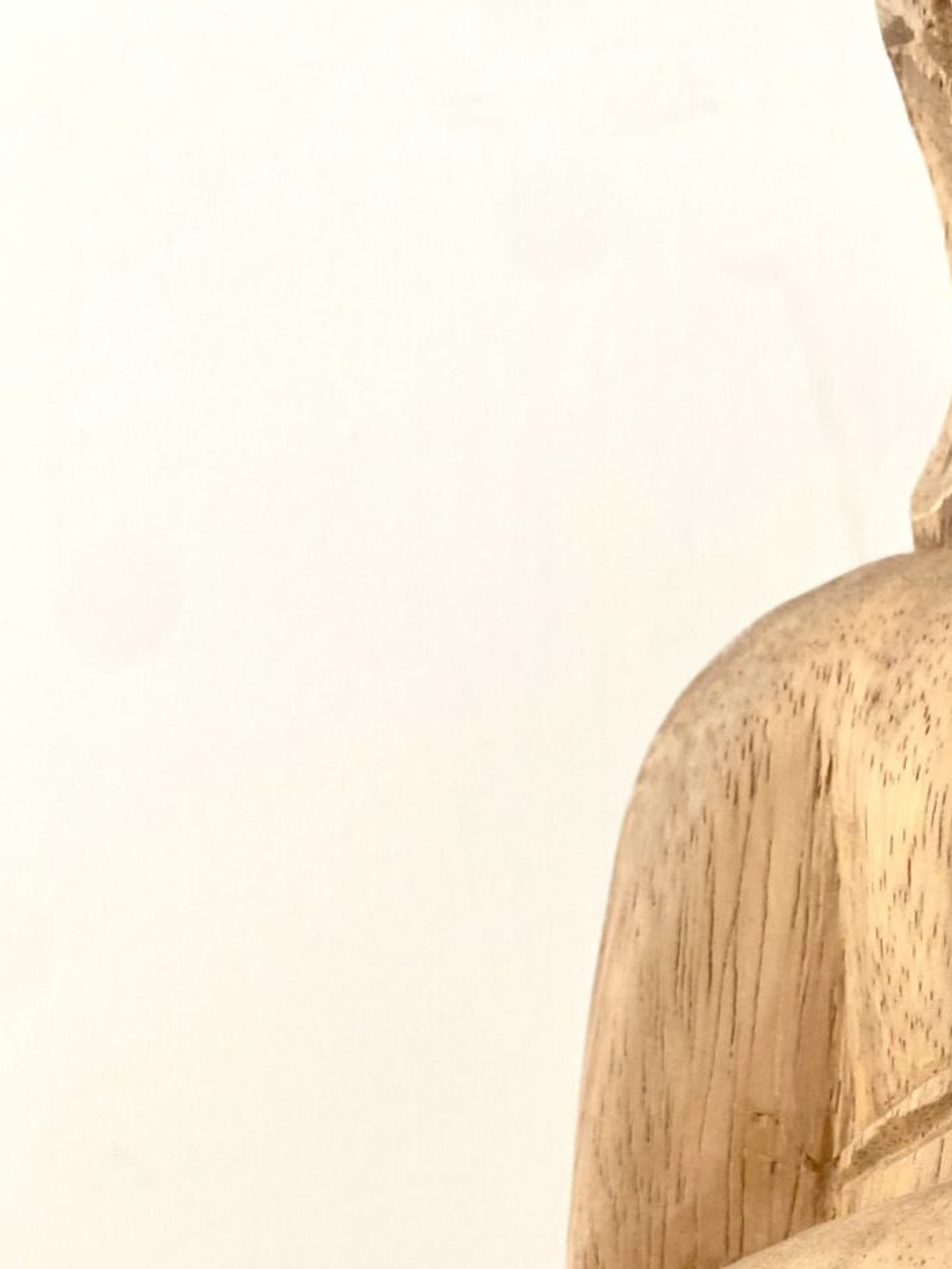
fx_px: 2089
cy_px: 1270
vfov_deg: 31.3
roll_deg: -2.0
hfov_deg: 24.8
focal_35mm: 57
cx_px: 873
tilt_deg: -8.5
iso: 500
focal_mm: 4.25
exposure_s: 1/45
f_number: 1.8
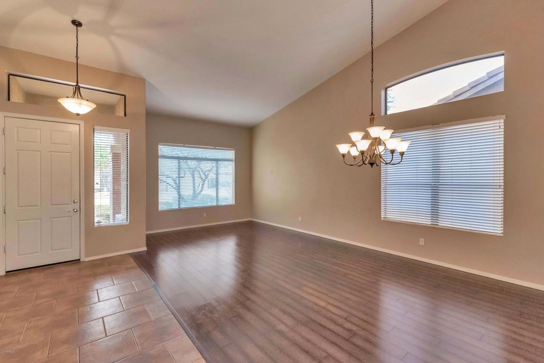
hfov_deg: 100.4
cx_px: 272
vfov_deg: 77.3
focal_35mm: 15
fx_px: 227
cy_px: 182
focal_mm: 15
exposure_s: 1/160
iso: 4000
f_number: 6.3
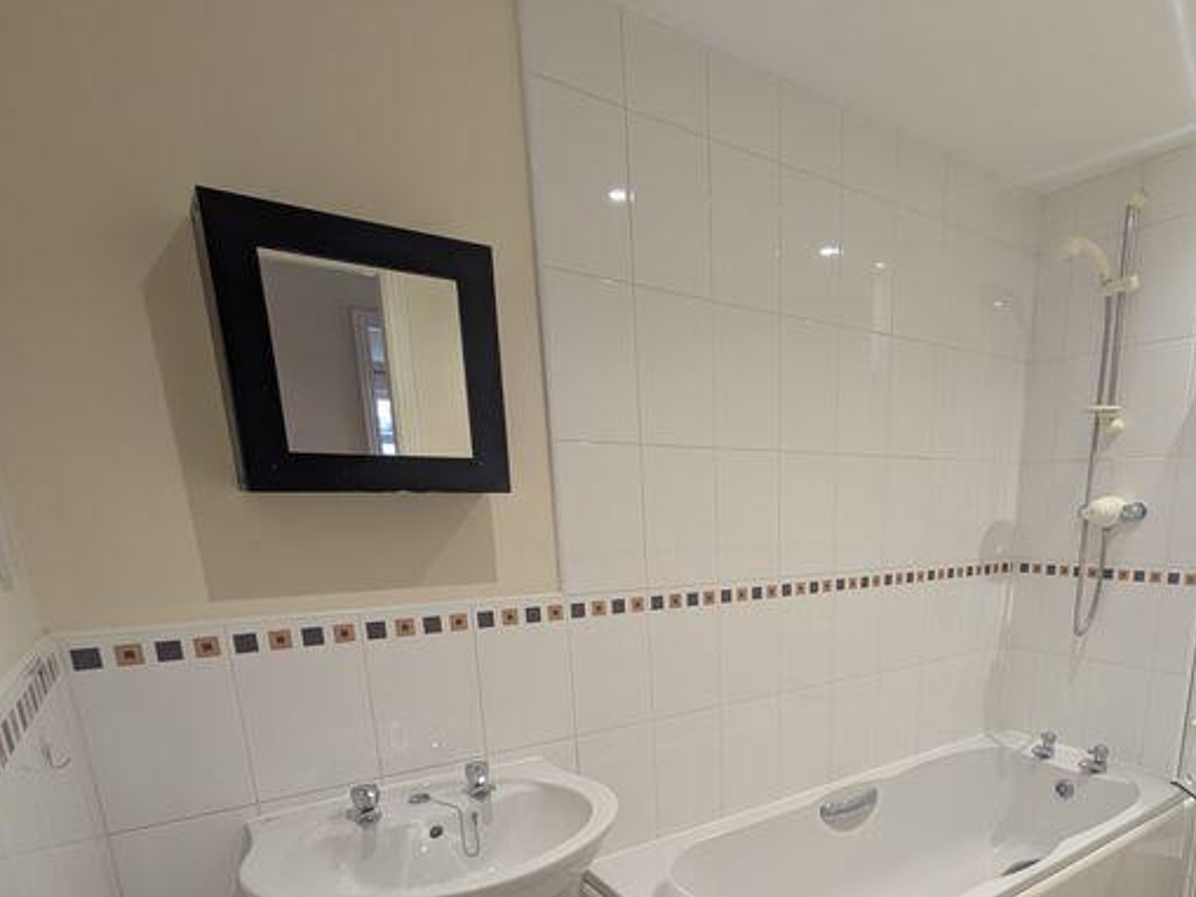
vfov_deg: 57.2
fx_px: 760
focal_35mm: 22
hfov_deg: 74.7
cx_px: 768
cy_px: 701
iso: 72
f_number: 2.2
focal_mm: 1.83
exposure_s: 1/33.3
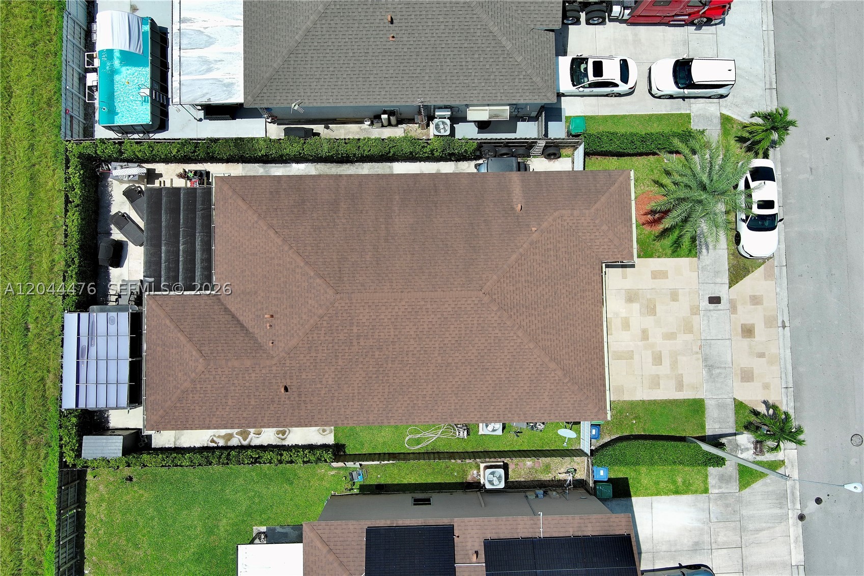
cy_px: 288
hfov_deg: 63.7
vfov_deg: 45.0
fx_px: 696
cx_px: 432
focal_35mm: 29
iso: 100
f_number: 2.8
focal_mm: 10.57
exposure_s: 1/1799
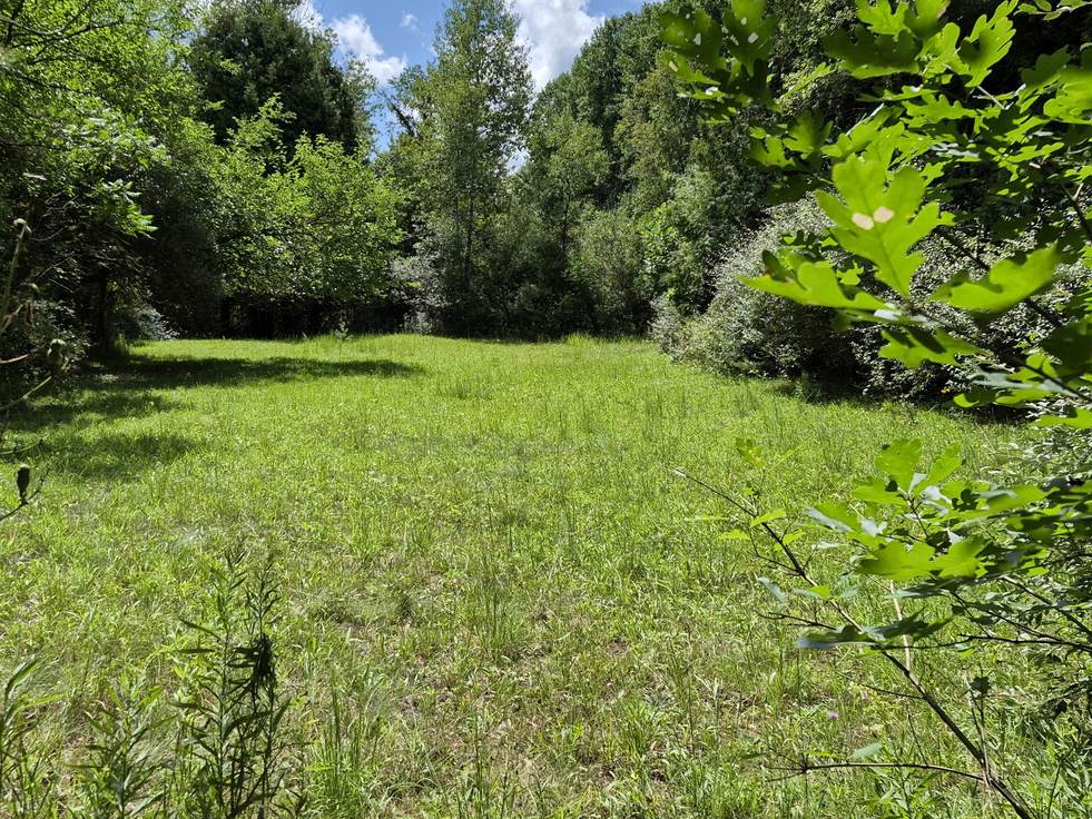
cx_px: 482
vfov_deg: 46.8
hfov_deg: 59.8
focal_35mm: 30
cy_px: 384
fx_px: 946
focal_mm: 5.4
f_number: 1.8
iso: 80
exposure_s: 1/5632
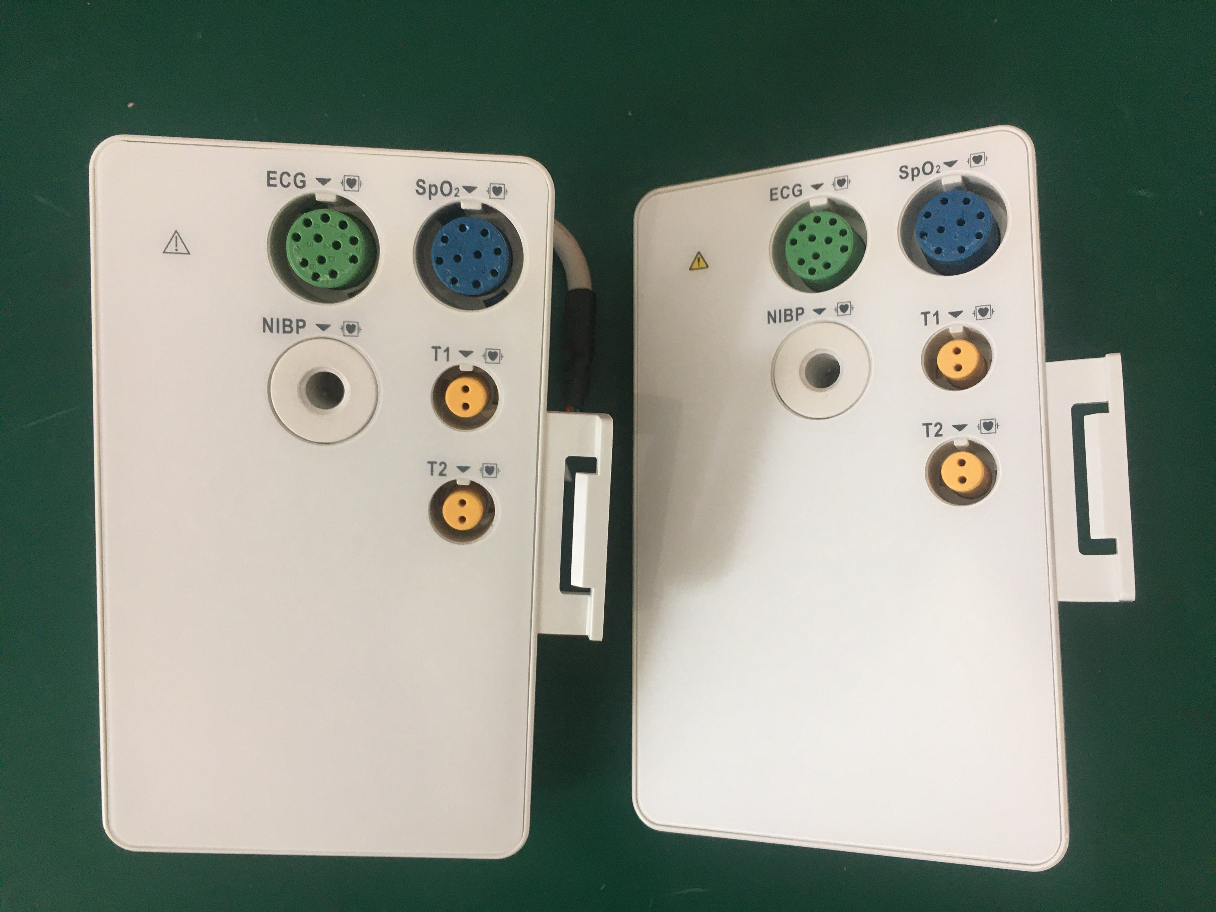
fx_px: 1019
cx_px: 608
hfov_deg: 61.7
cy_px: 456
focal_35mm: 29
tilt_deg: -79.2
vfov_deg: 48.2
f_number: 2.2
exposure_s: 1/33
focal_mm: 4.15
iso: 40
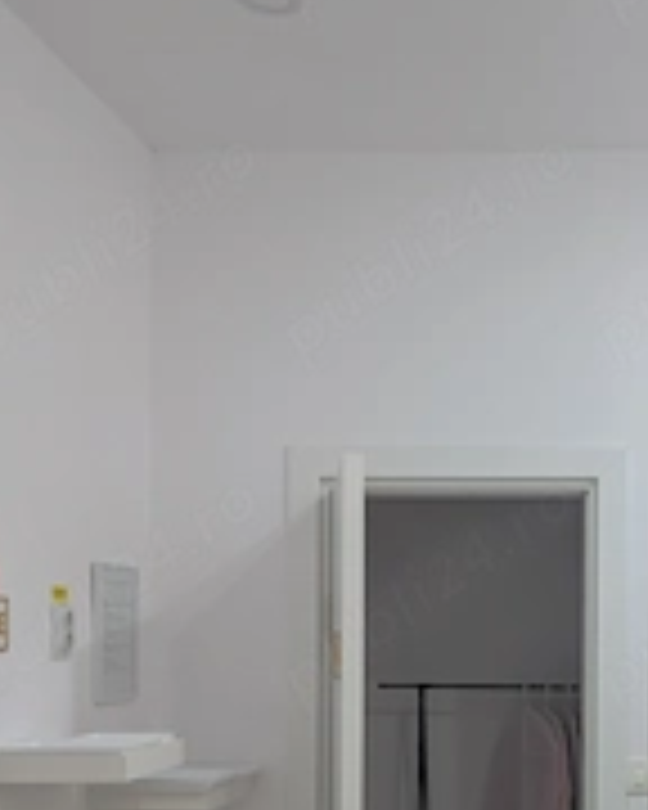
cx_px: 585
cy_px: 662
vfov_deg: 34.7
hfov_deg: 28.0
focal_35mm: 52
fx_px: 1247
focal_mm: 6.9
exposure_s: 1/77.5
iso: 303
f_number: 1.68
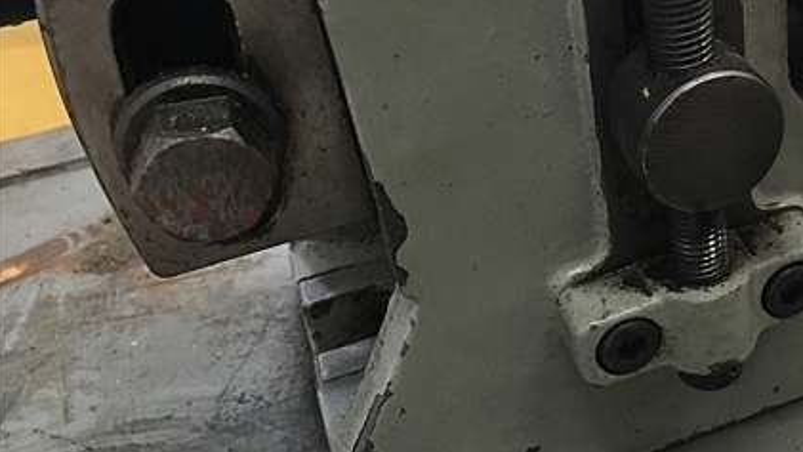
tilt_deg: -34.3
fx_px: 1022
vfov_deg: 24.9
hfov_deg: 41.6
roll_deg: +6.3
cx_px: 605
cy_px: 179
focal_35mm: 48
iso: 160
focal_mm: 4.15
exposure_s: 1/30
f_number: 2.2
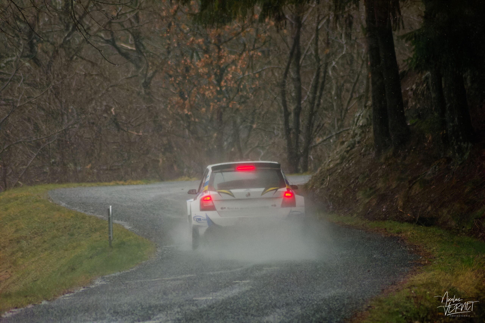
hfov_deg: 4.6
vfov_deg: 3.1
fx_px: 6061
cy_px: 162
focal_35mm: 450
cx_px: 242
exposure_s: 1/4000
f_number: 5.6
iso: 12800
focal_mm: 300
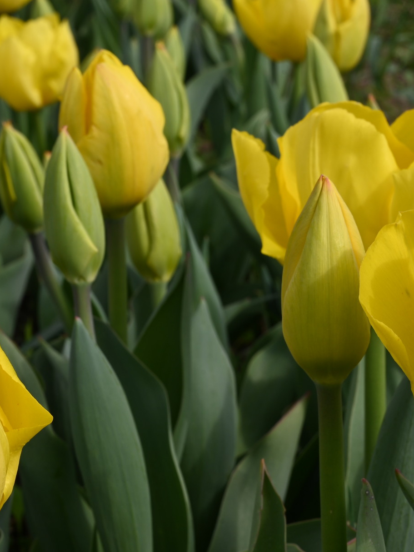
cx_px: 186
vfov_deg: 24.7
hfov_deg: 18.7
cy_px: 272
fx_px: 1260
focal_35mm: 79
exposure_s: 1/80
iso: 100
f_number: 16
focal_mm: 52
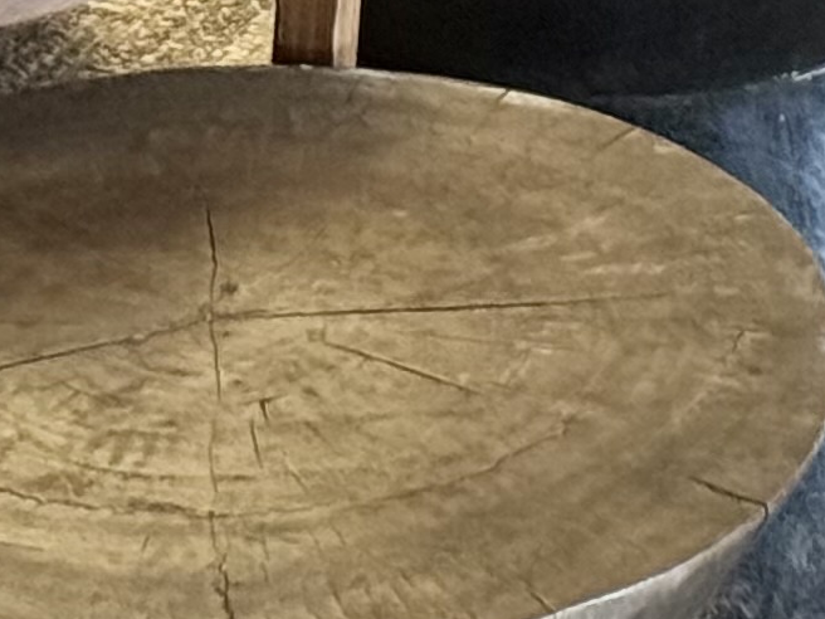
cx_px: 772
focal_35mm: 295
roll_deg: -0.7
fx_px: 7031
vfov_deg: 4.9
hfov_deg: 6.7
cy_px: -1068
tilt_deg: -16.8
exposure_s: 1/25
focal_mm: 6.76
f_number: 1.78
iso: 640
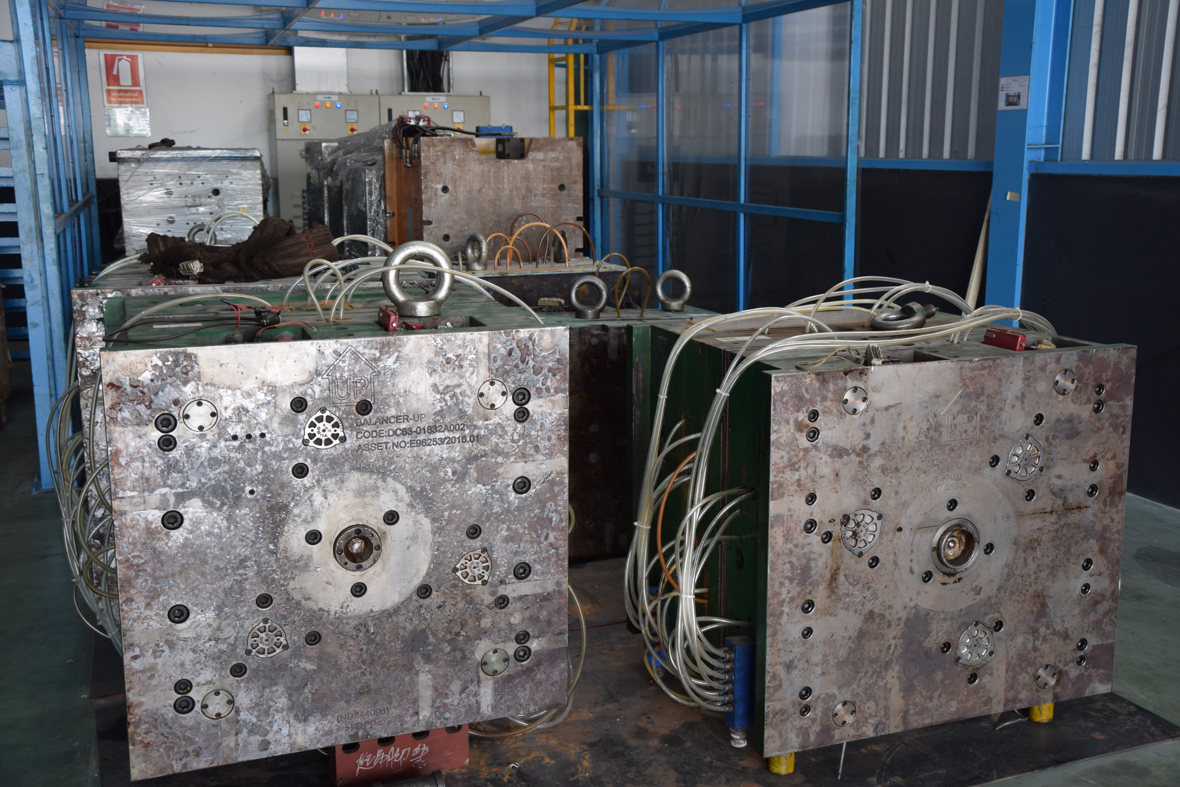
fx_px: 1229
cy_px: 394
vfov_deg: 35.5
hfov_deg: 51.3
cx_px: 590
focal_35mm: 38
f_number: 4.5
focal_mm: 25
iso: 400
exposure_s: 1/80
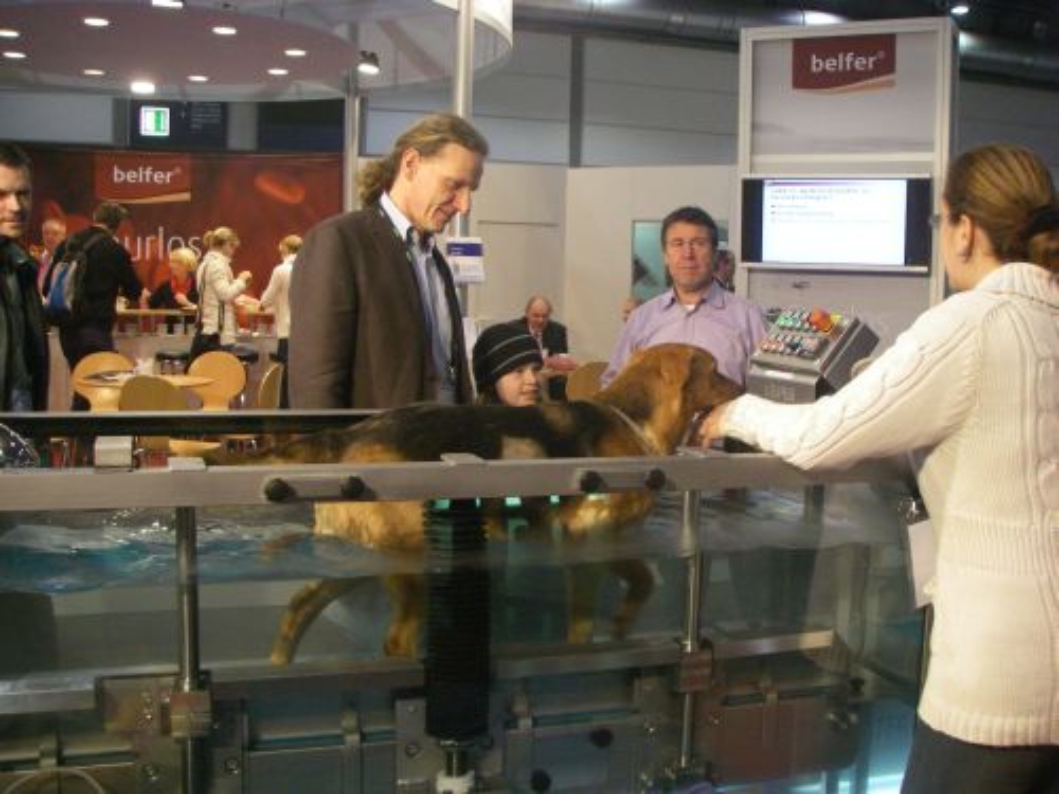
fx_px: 1163
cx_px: 530
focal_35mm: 38
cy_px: 397
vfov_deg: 37.7
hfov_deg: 49.0
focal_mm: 6.3
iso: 320
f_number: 3.3
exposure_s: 1/50
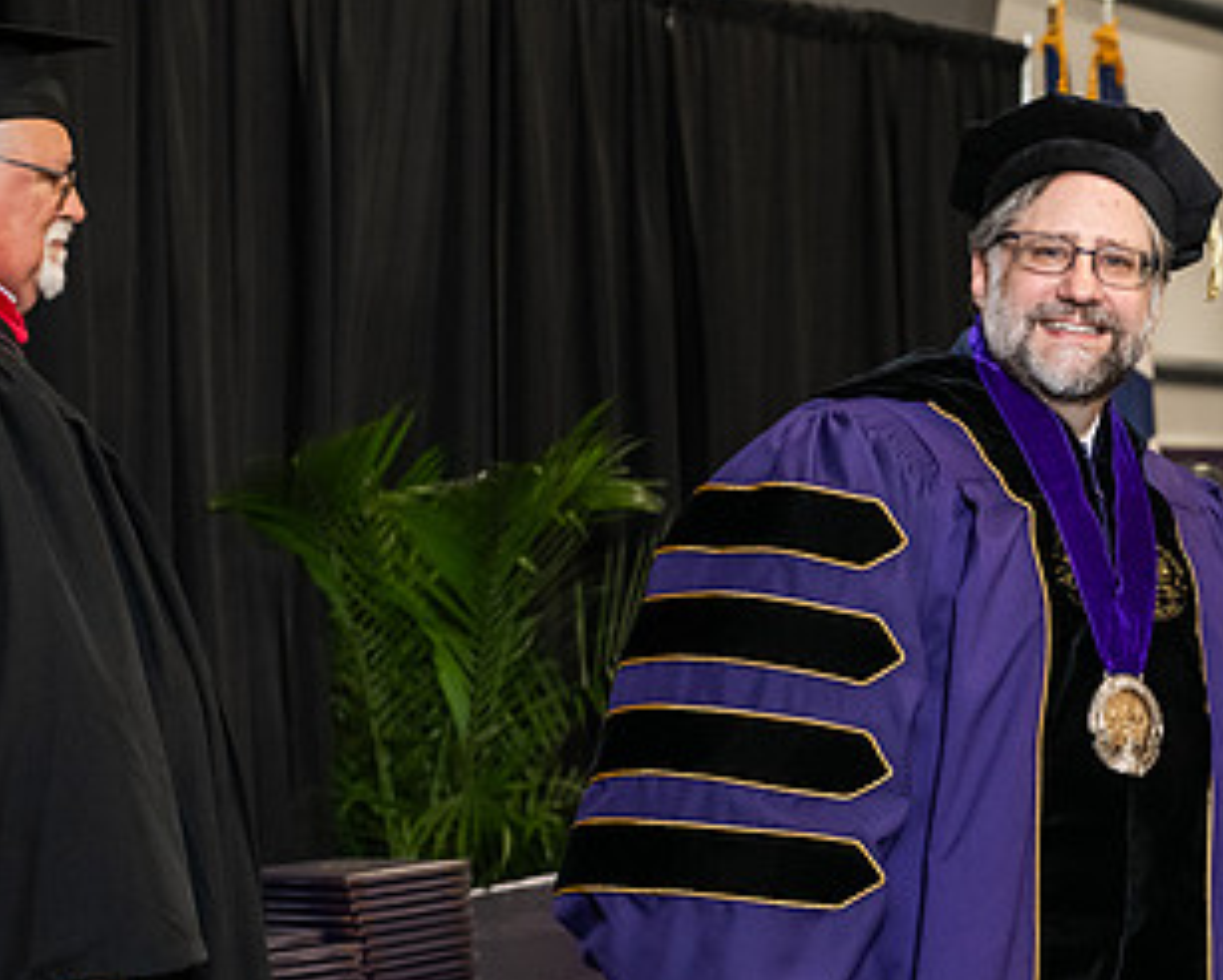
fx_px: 4491
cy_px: 623
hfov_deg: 15.3
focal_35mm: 124
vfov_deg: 12.4
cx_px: 1115
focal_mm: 70
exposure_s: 1/200
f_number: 5
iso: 2500
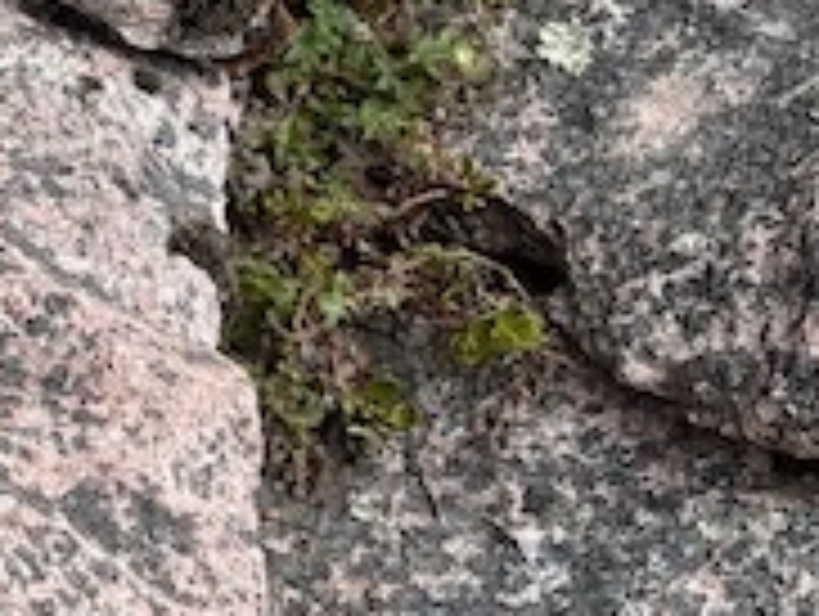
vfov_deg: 9.5
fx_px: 3648
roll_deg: +3.7
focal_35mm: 154
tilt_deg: -29.8
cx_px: -1305
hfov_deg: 10.5
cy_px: -189
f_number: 1.6
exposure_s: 1/1550
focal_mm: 5.96
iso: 50
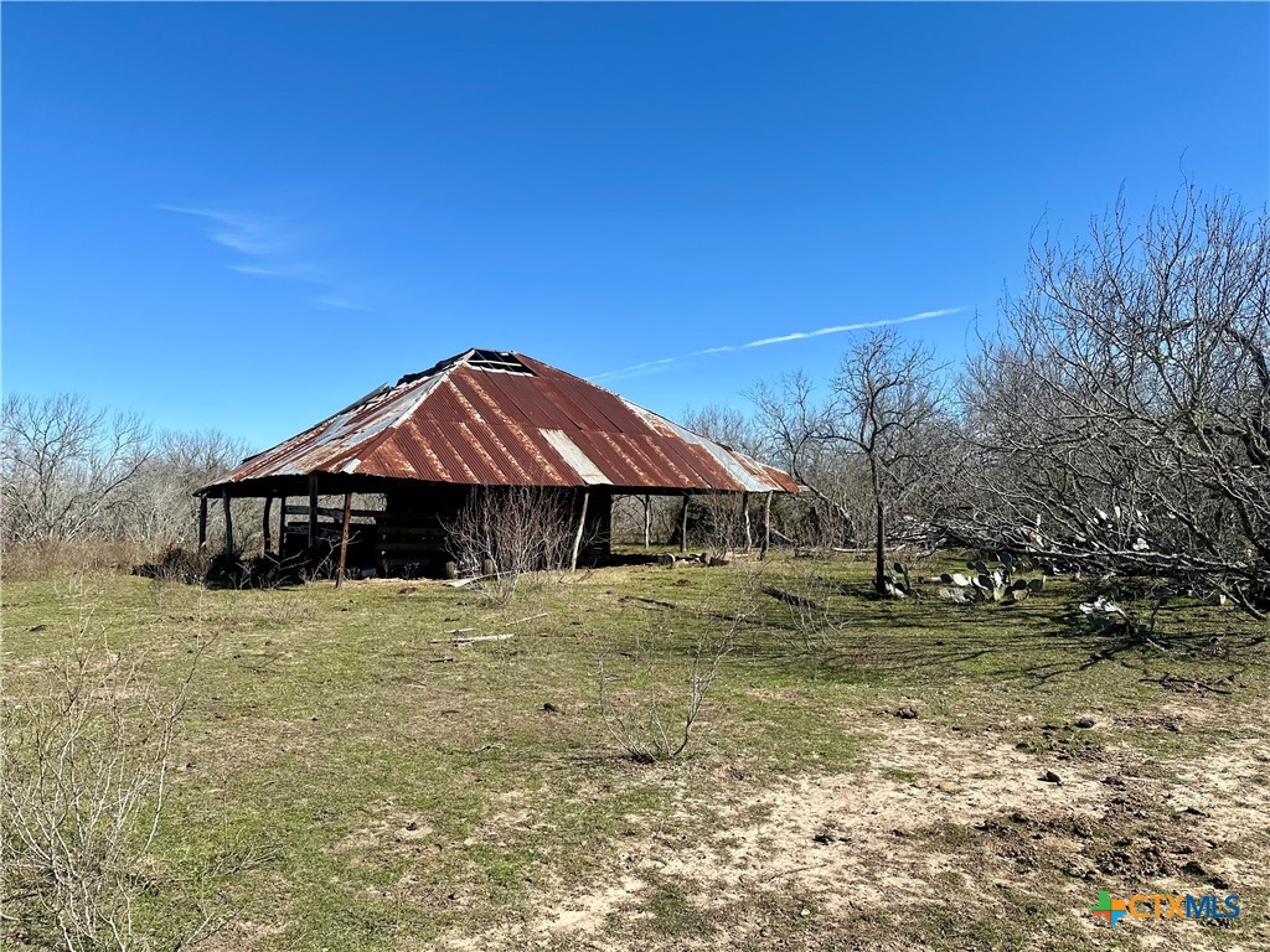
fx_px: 881
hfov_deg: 71.6
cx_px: 635
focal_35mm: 24
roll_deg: +0.6
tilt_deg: +2.4
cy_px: 476
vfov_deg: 56.8
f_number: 1.78
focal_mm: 6.86
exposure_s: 1/4348
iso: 80
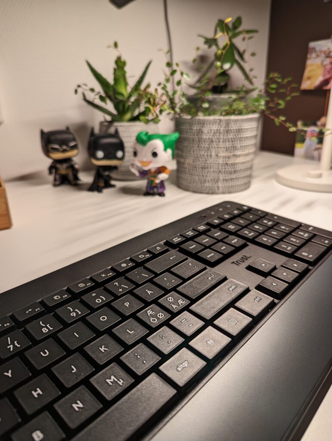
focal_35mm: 24
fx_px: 306
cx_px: 166
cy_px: 220
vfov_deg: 71.5
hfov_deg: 56.9
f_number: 1.85
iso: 51
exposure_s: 1/23.8
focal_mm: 6.81
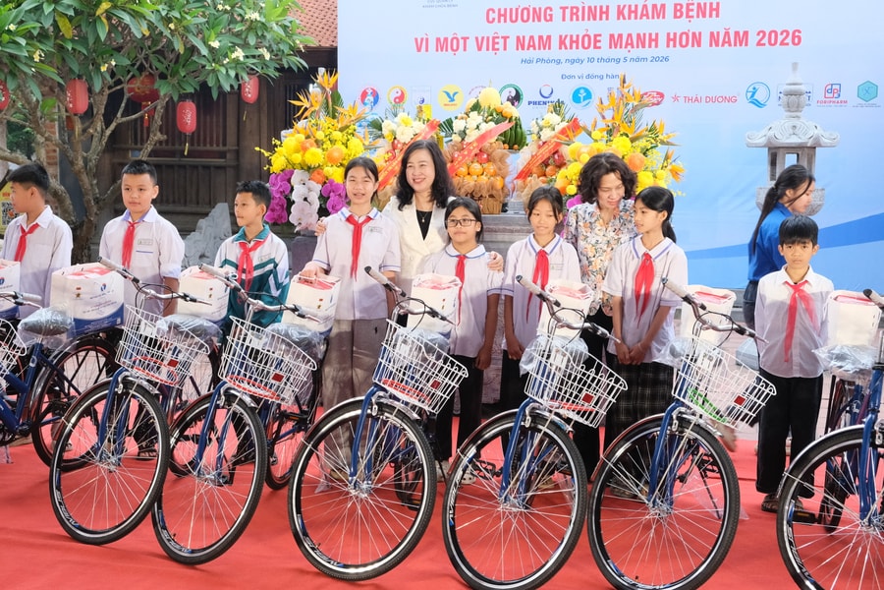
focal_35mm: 45
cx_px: 442
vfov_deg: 29.9
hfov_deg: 43.6
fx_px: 1105
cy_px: 295
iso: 2000
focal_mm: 30.2
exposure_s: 1/180
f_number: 6.4
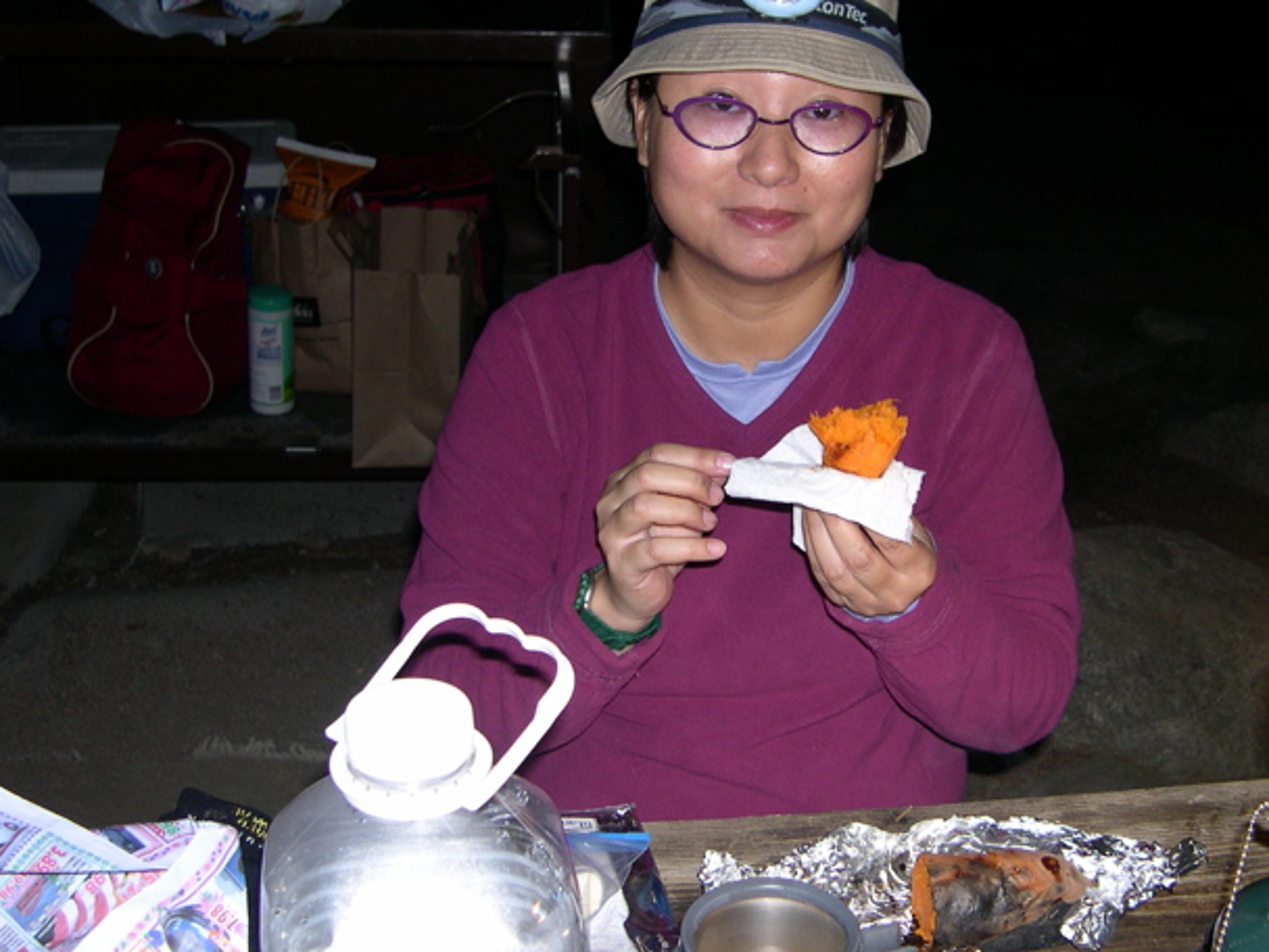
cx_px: 795
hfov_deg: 37.9
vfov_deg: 29.1
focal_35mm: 50
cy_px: 409
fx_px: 1833
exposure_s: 1/60
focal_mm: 8
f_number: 2.8
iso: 100
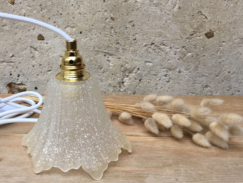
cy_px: 91
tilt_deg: -17.9
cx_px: 79
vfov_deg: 32.9
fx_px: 309
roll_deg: +1.0
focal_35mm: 44
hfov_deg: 42.3
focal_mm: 4.15
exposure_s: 1/50
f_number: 2.2
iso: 25
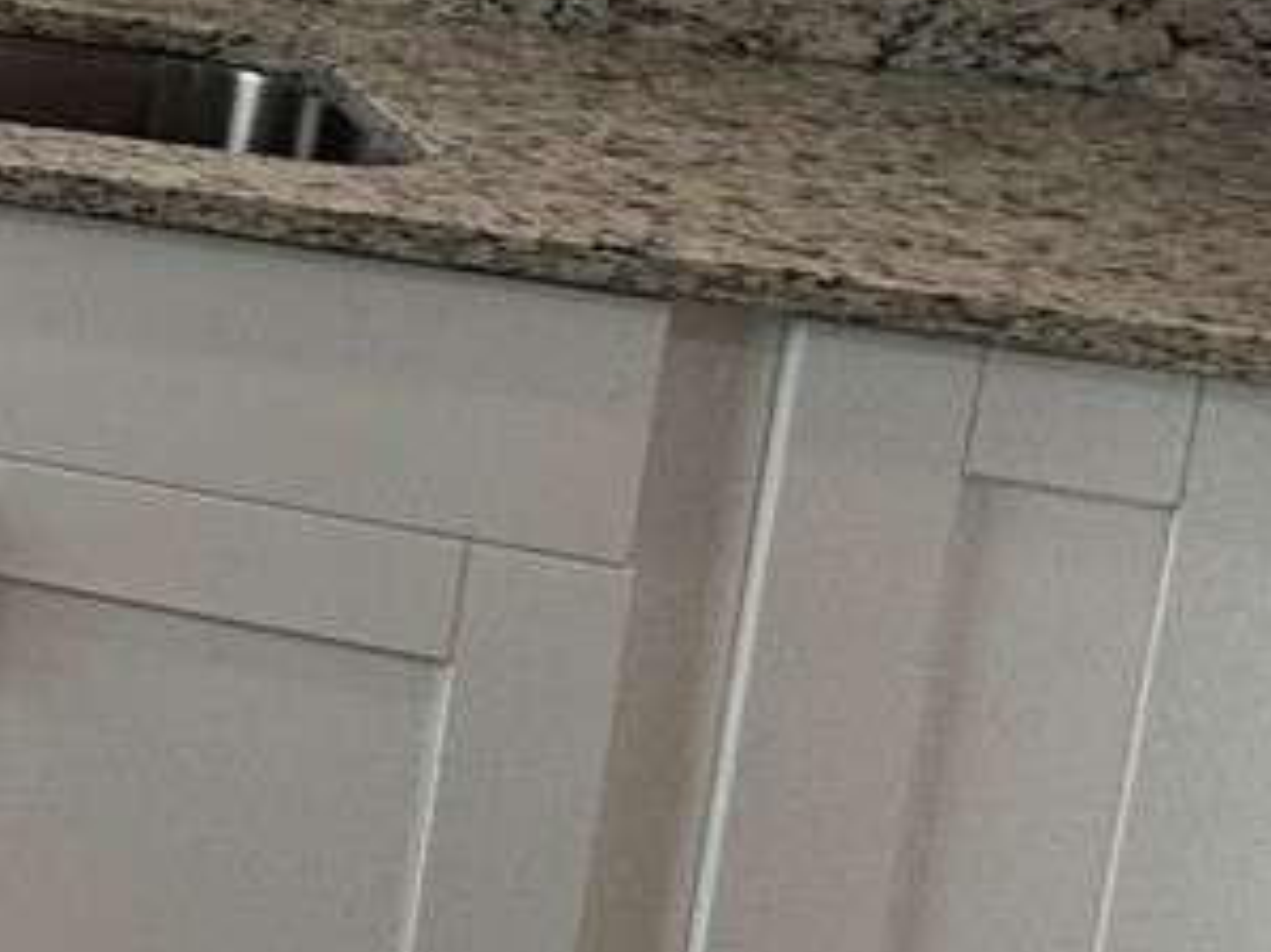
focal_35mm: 75
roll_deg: -1.2
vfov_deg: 17.7
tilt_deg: -7.2
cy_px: -442
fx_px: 2753
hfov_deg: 14.7
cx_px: -1841
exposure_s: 1/120
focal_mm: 2.22
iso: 80
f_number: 2.2
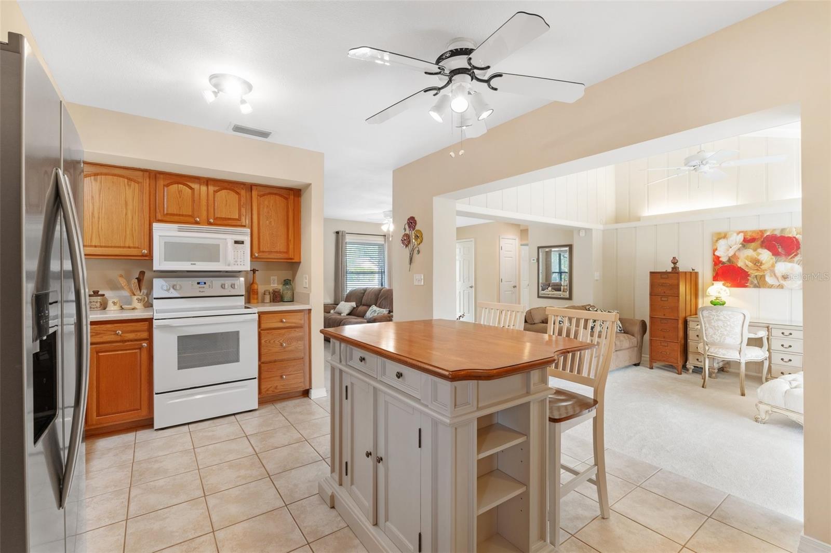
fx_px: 367
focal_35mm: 16
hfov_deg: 97.1
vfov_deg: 74.1
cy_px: 276
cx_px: 416
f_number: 8
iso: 250
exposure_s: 1/2
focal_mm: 10.6
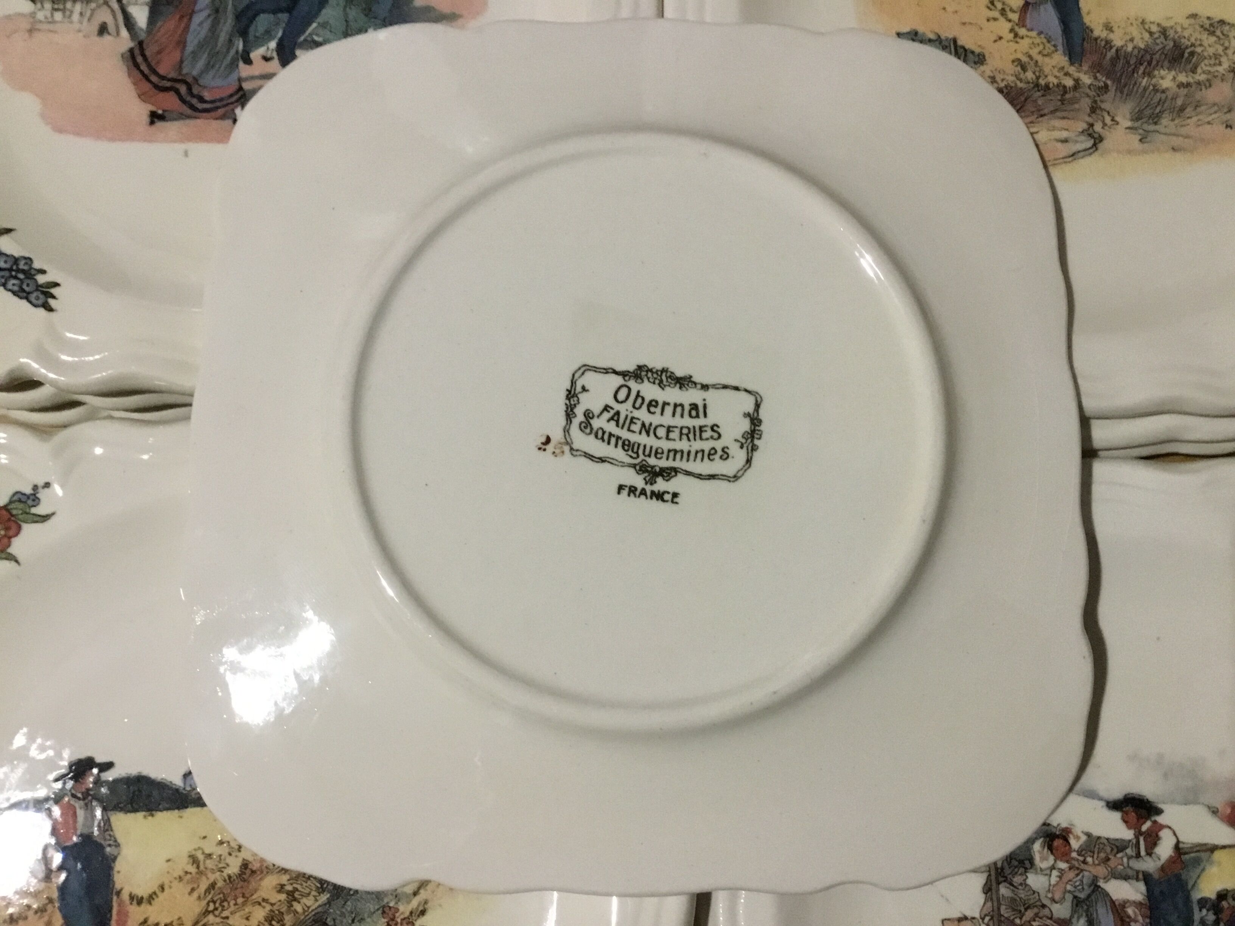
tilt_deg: -78.4
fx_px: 1106
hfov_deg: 58.4
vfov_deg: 45.4
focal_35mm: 31
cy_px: 463
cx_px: 618
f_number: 2.4
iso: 200
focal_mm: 3.3
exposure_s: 1/20
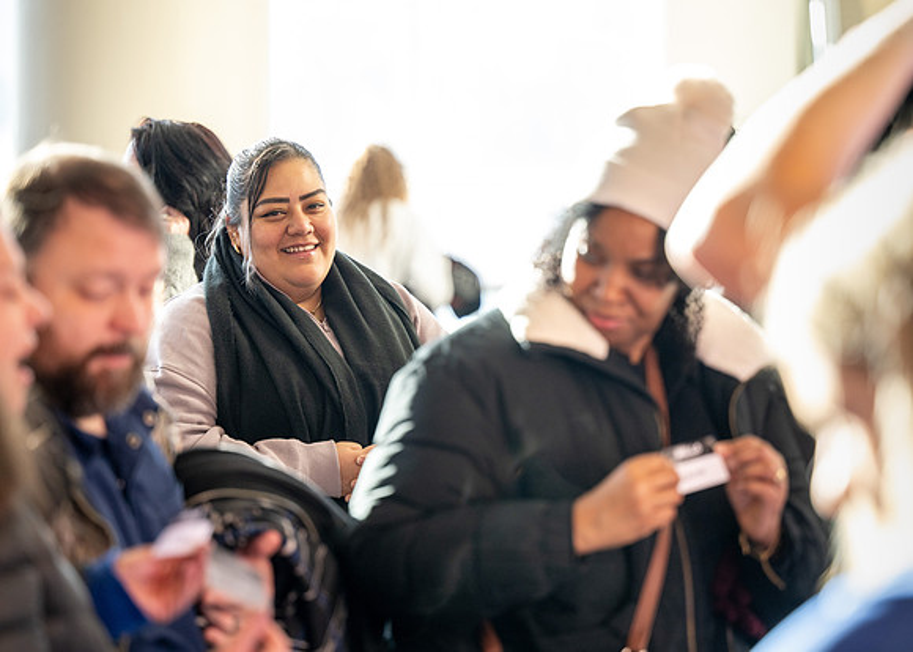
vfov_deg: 10.8
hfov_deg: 15.1
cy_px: 376
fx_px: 3451
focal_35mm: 133
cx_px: 520
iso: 400
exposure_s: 1/320
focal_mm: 110
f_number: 2.8
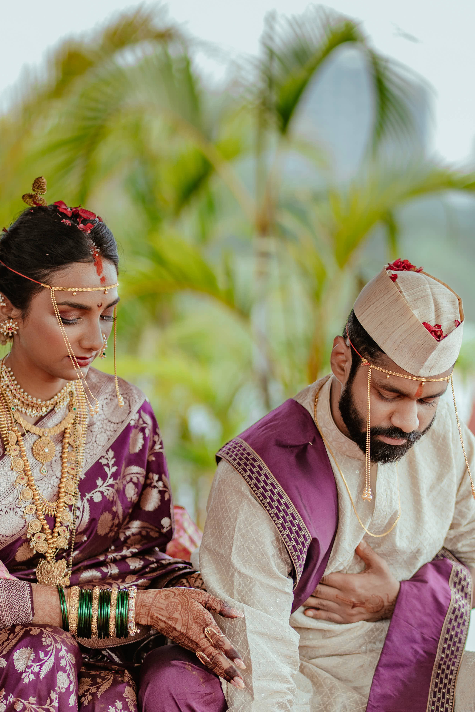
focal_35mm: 161
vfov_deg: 12.7
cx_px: 212
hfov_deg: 8.5
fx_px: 3186
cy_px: 484
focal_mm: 85
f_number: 1.6
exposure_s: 1/400
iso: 125
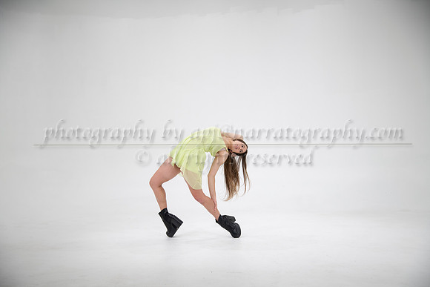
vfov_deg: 26.0
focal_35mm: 52
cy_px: 144
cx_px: 215
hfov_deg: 38.2
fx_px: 621
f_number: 4
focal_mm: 52
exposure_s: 1/500
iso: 400
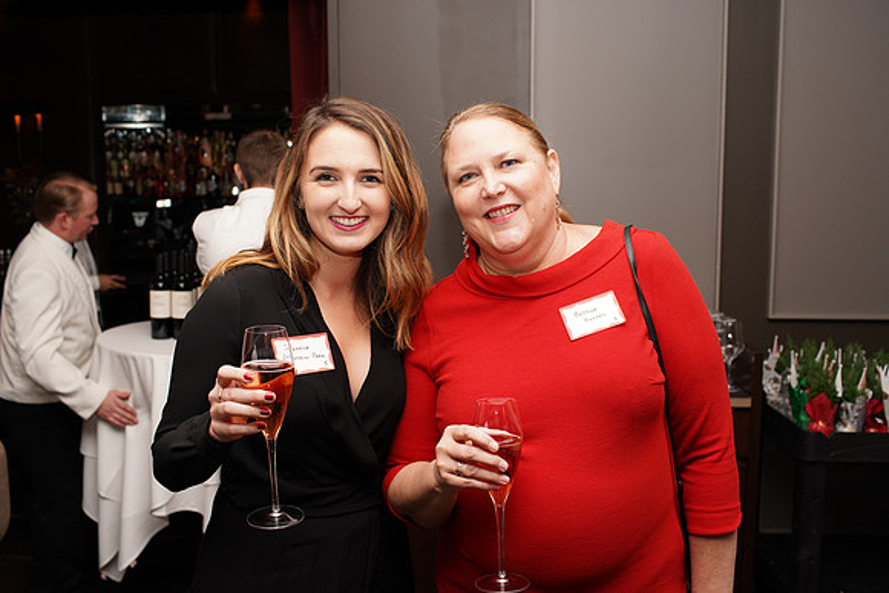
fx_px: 864
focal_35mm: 35
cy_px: 296
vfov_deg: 37.9
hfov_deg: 54.4
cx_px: 444
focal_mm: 35
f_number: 5
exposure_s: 1/160
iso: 1000
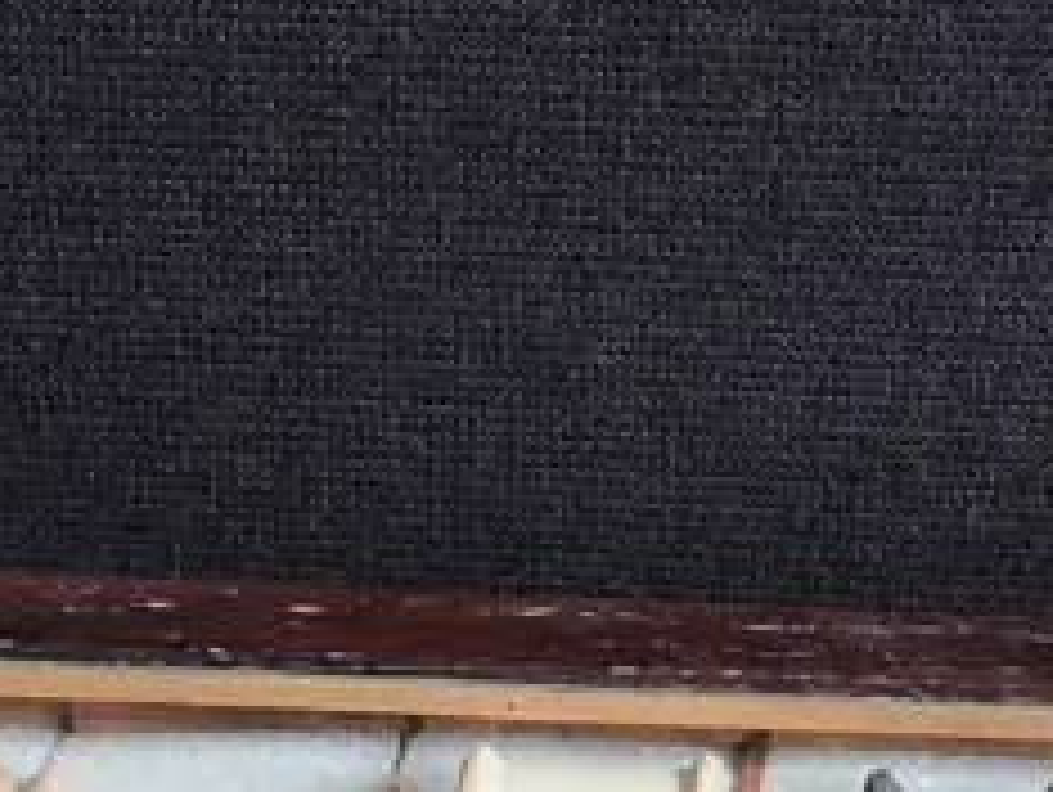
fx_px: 3593
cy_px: 1480
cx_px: 994
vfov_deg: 11.5
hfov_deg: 16.4
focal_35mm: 118
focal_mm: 2.87
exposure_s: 1/100
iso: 50
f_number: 2
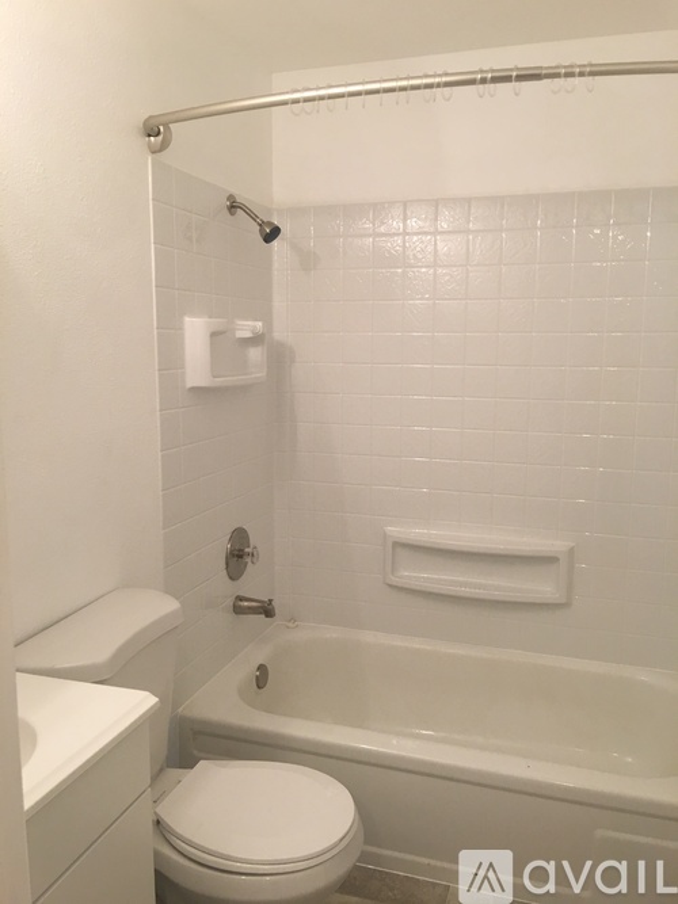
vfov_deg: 61.7
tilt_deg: -7.5
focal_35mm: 29
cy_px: 452
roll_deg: +0.5
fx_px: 758
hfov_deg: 48.2
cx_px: 339
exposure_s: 1/15
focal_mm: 4.15
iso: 32
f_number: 2.2
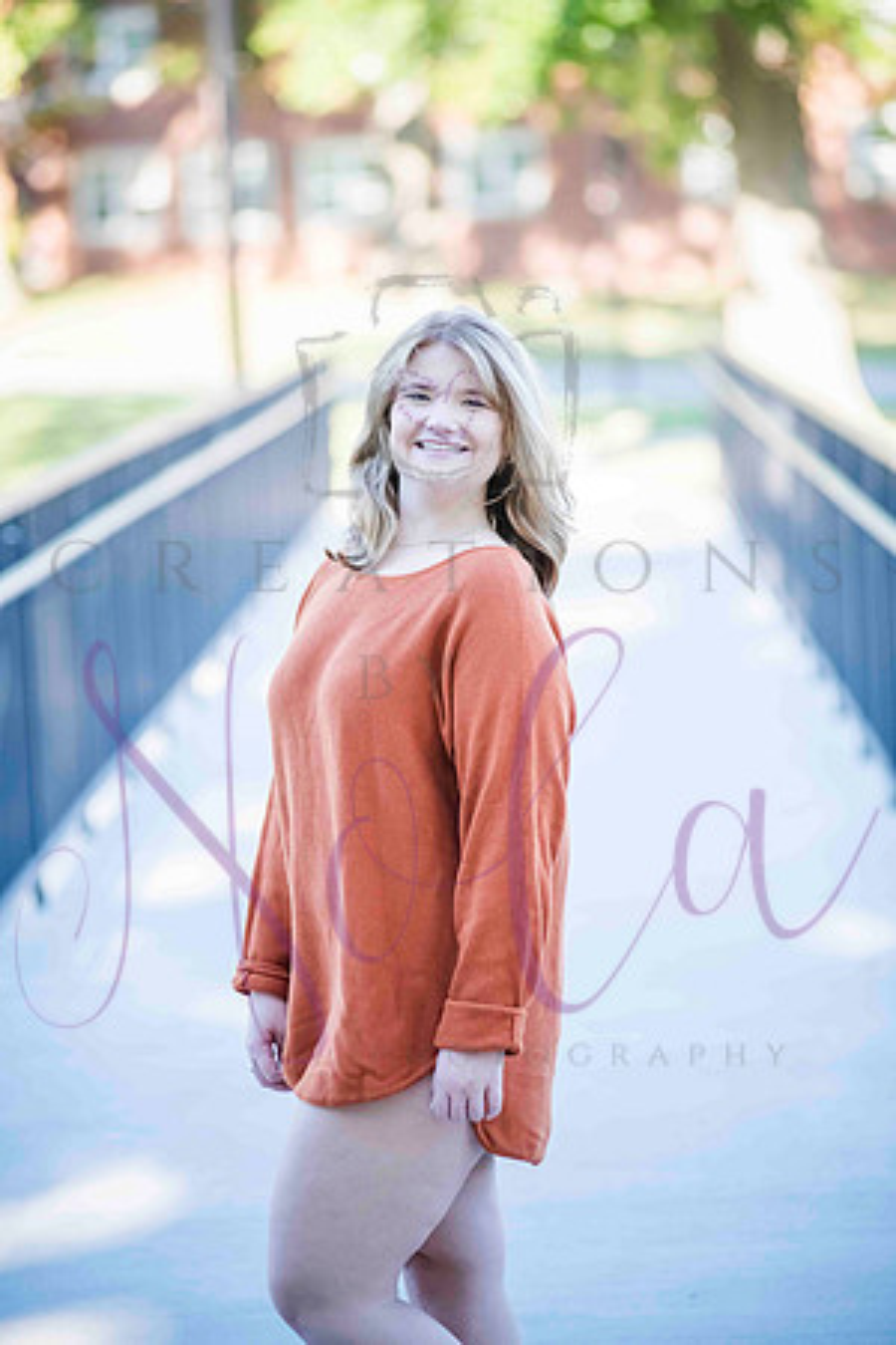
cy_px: 672
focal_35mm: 145
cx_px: 448
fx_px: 5413
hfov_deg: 9.5
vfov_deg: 14.2
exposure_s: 1/800
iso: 800
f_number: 3.5
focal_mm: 145
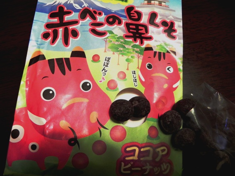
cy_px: 88
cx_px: 118
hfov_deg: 67.3
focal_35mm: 26
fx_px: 176
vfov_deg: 53.0
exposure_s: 1/30
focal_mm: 4.6
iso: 311
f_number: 2.8
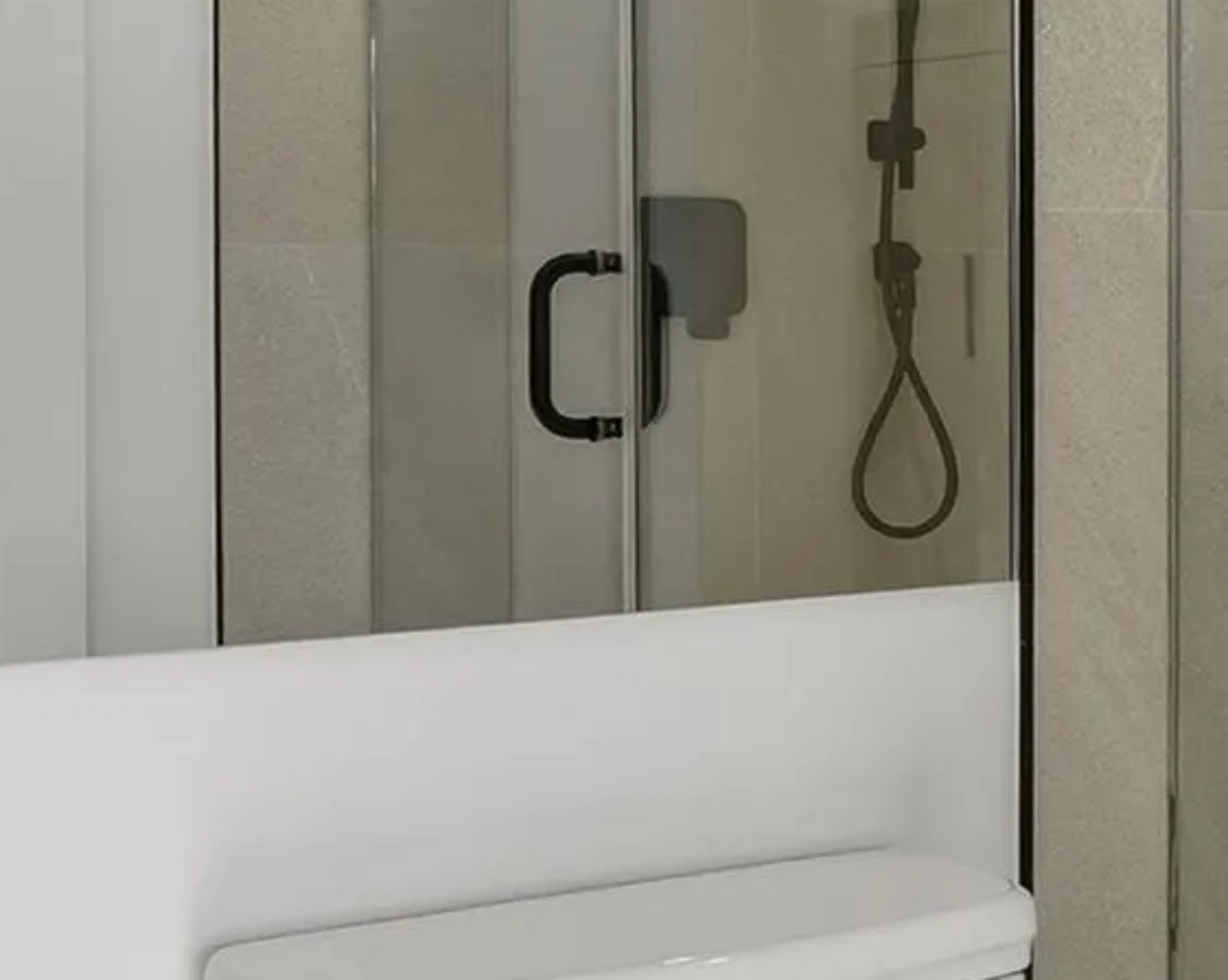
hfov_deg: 23.0
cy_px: 512
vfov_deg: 20.4
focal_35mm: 75
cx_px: 1524
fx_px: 2727
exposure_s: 1/3
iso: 100
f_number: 8
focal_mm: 14.6
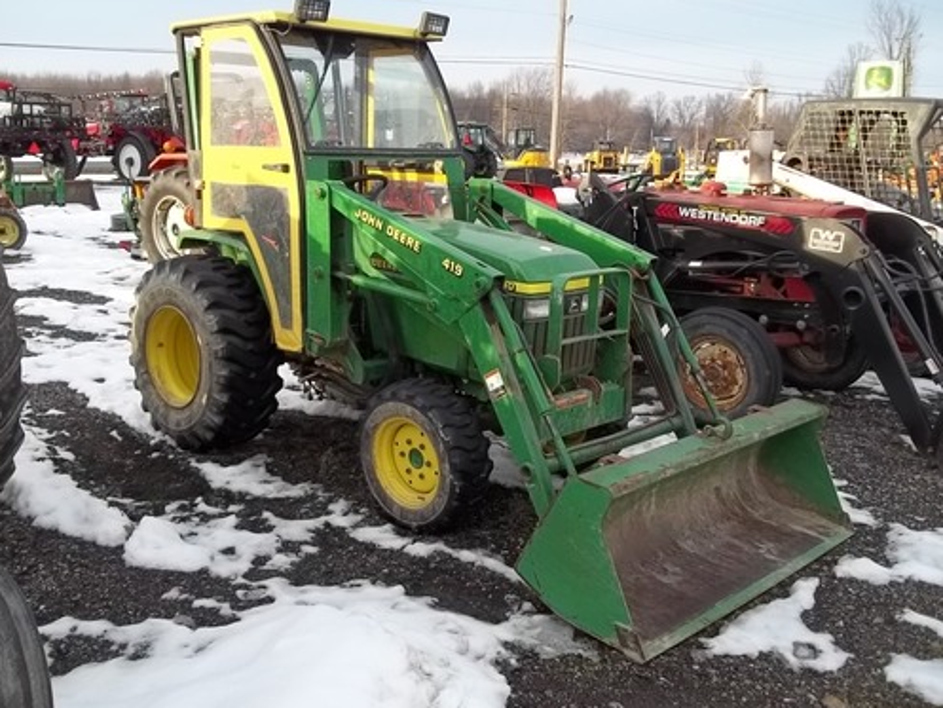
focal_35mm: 35
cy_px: 355
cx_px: 442
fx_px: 954
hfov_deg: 52.6
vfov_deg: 40.7
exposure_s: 1/250
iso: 64
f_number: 2.9
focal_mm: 5.7
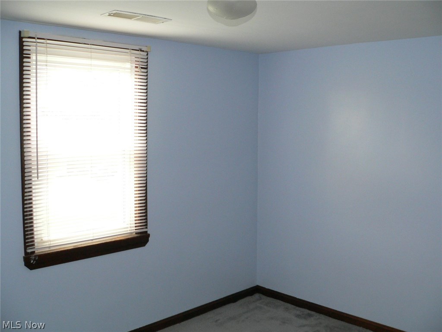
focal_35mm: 36
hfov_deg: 51.4
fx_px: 460
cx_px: 221
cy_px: 166
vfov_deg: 39.7
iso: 200
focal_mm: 6
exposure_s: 1/30
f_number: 2.8
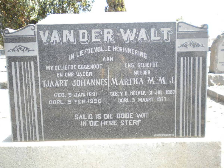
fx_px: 226
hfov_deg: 52.6
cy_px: 84
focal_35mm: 35
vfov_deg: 40.7
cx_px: 112
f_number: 3.1
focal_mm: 6.3
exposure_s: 1/110
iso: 80
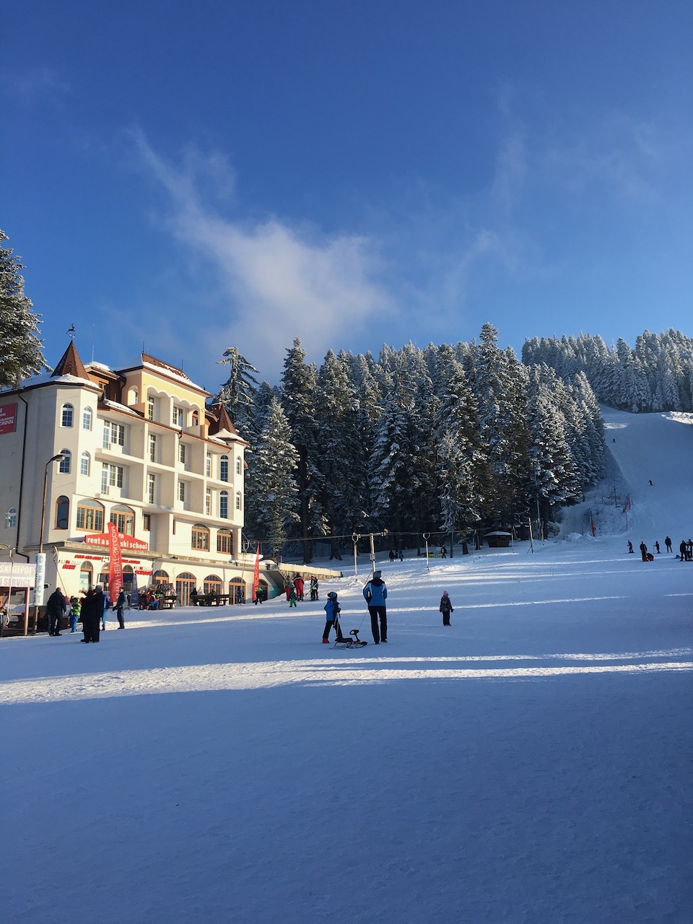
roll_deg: +3.0
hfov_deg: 48.2
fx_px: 774
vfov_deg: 61.7
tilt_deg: +12.2
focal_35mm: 29
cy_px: 462
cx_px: 346
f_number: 2.2
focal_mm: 4.15
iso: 25
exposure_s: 1/884
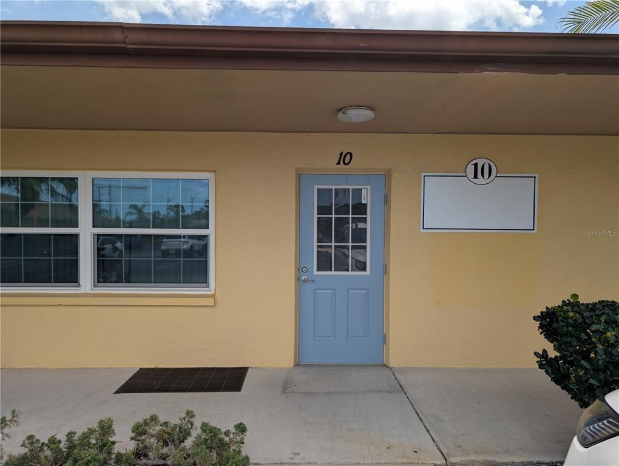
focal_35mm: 24
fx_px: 430
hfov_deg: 71.5
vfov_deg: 56.9
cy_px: 233
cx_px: 310
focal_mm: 6.9
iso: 15
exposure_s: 1/1393
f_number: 1.68
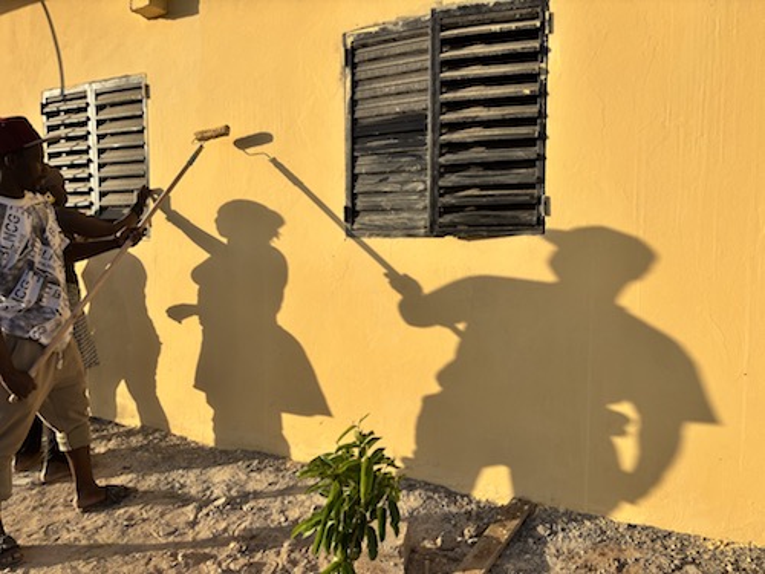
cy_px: 287
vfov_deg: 53.1
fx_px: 575
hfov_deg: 67.3
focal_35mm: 26
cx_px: 382
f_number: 1.6
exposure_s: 1/2151
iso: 50
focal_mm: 5.96
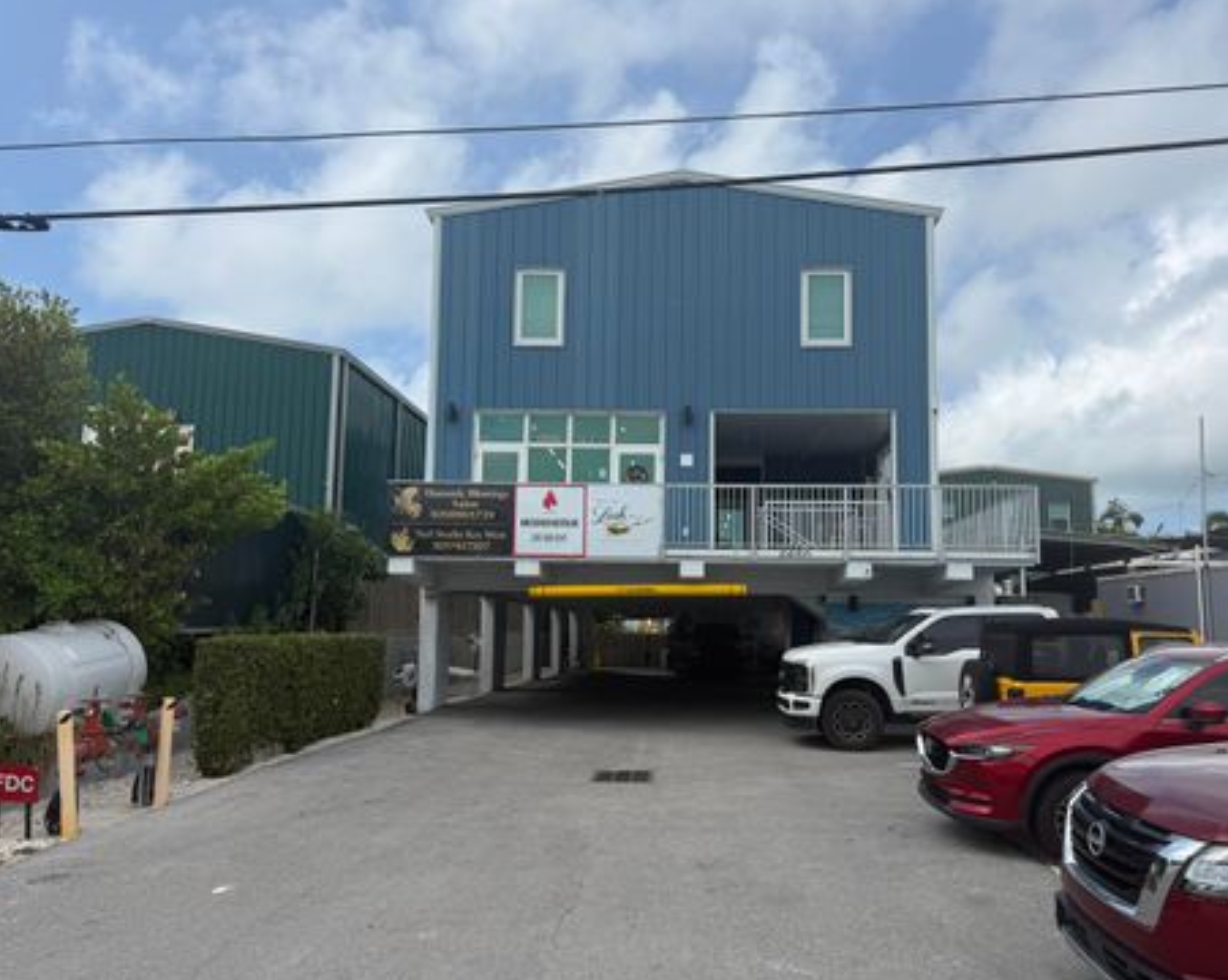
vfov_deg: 54.9
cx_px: 653
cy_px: 502
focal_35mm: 26
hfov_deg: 66.0
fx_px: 944
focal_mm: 6.76
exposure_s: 1/5714
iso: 80
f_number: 1.78
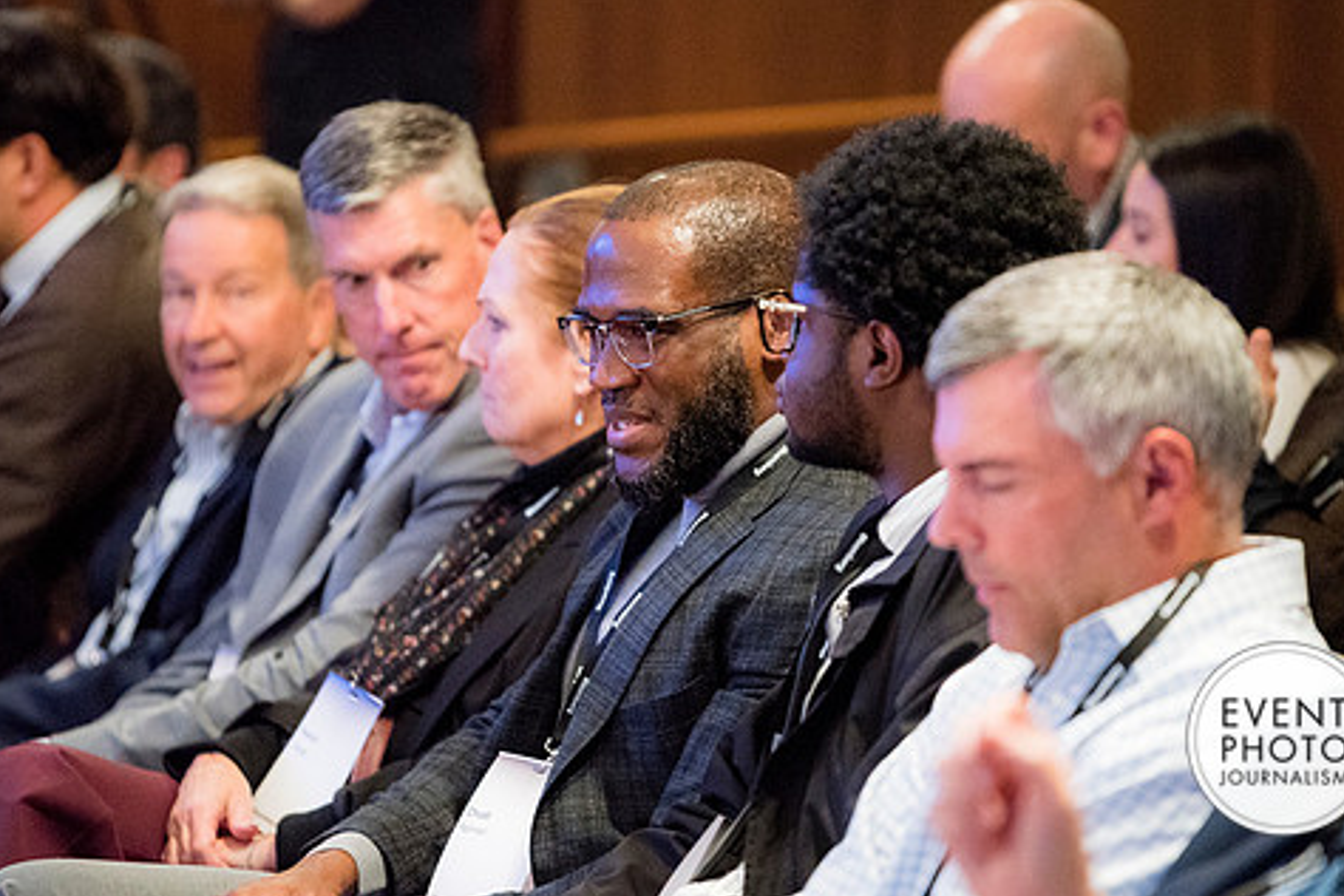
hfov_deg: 8.1
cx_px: 652
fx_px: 9482
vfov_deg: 5.4
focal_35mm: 254
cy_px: 379
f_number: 2.8
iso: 2500
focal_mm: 200
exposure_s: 1/125
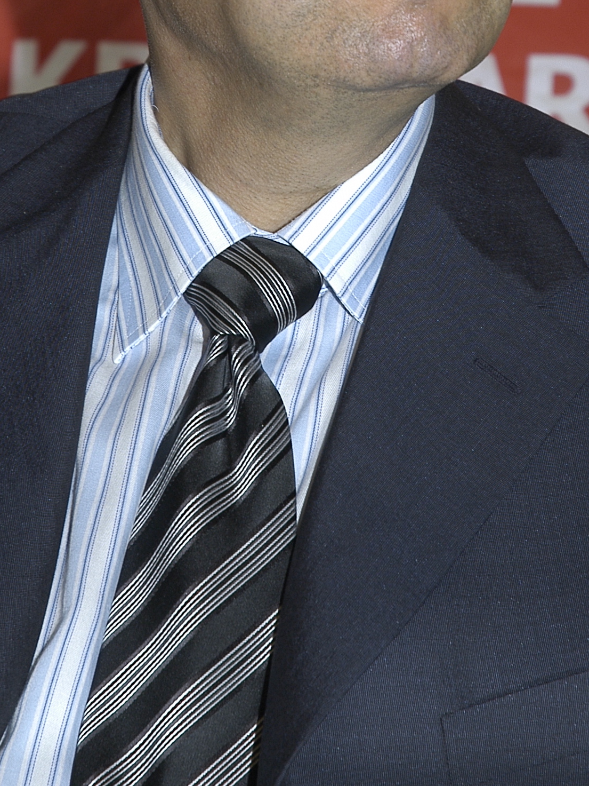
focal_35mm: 206
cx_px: 317
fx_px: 4673
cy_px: 23
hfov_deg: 7.2
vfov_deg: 9.5
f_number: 4.5
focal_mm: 70
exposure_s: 1/125
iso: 200
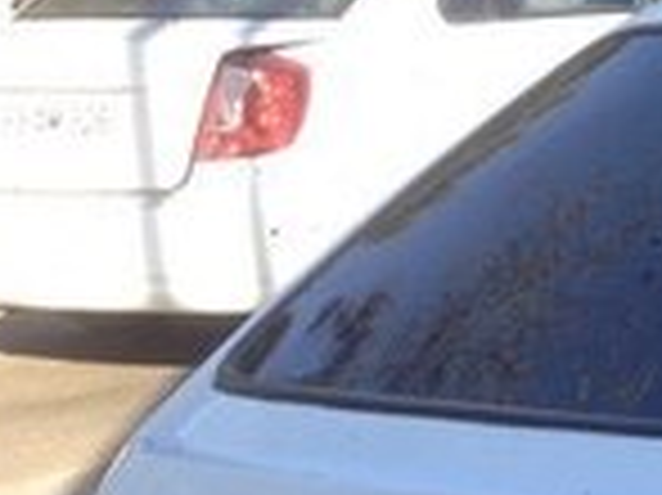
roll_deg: +2.6
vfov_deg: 9.4
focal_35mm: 157
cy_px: 470
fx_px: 3000
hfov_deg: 11.1
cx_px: 1428
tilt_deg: -14.4
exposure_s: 1/421
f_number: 2.4
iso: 50
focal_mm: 4.28
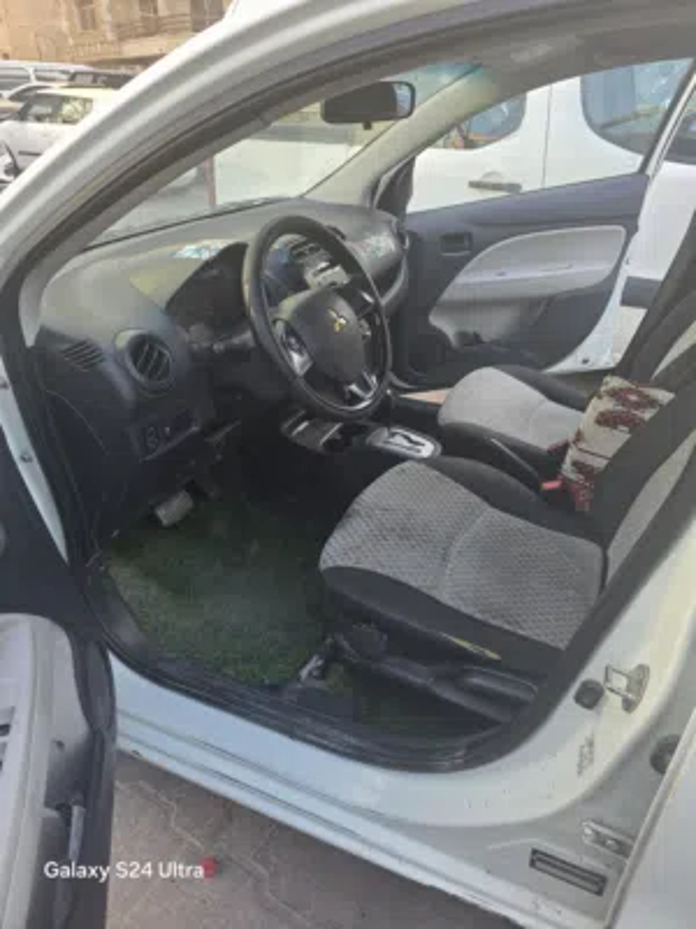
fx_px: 617
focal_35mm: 23
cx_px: 348
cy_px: 464
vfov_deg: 73.9
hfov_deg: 58.9
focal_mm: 6.3
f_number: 1.7
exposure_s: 1/180
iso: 40
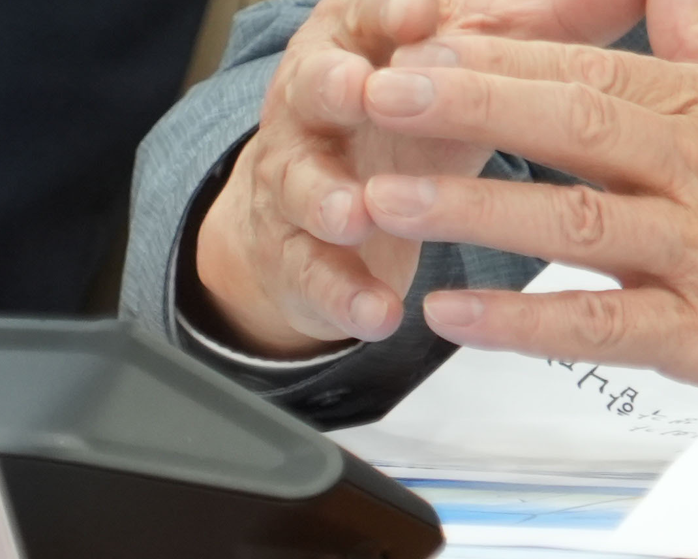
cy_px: -398
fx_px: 22228
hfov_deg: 1.8
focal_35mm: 1076
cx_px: 1039
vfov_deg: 1.4
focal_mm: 175
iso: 1250
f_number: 6.3
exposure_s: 1/125
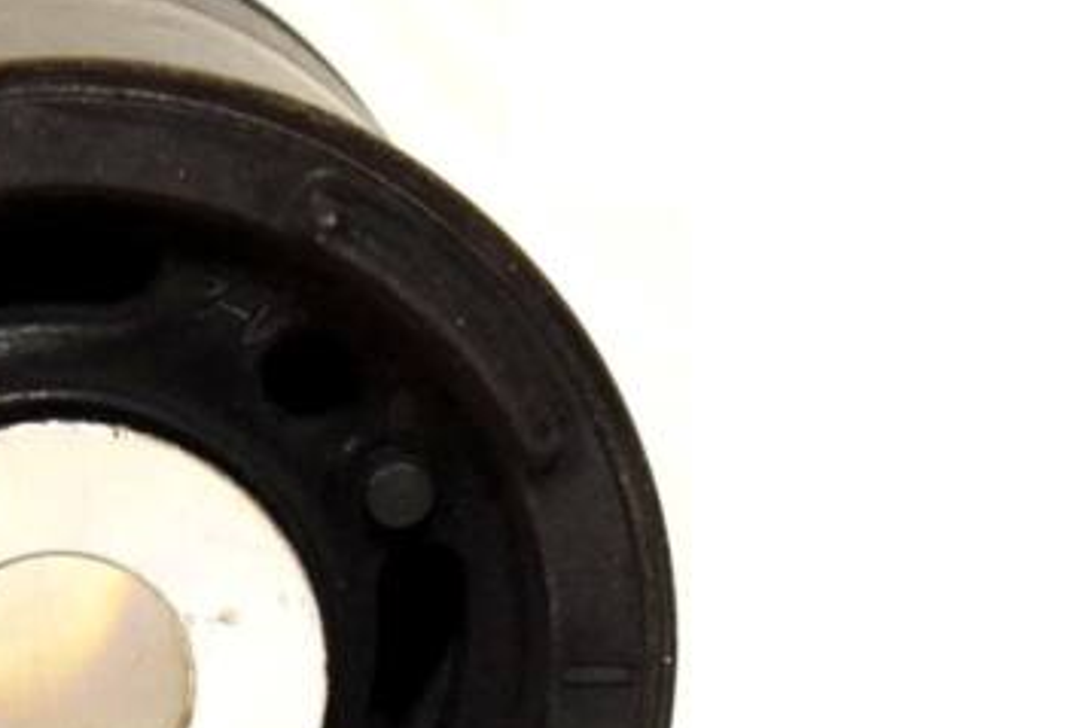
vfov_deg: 4.1
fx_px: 10065
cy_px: 918
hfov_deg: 6.2
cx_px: -137
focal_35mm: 332
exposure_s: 1/60
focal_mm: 55
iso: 1600
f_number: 5.6
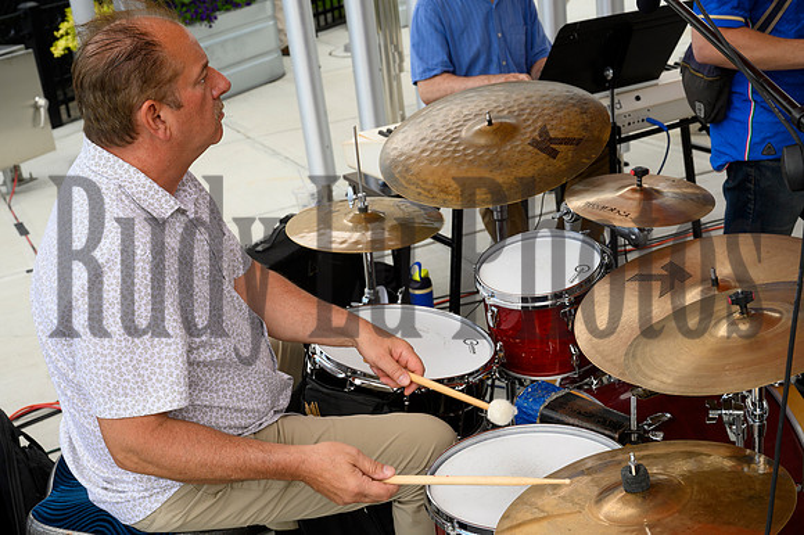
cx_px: 402
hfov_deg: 40.4
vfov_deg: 27.5
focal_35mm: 49
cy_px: 268
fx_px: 1094
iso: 400
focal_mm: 49
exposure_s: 1/250
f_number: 8
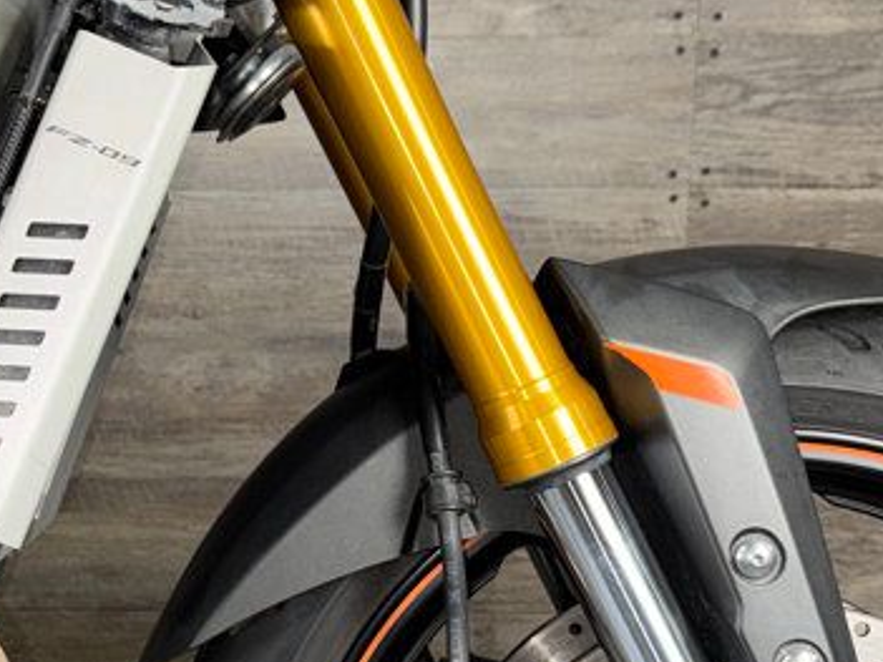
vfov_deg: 21.0
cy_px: 418
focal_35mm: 70
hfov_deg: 26.8
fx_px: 1785
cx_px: 86
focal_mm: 6.76
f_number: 1.78
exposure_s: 1/24
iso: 64
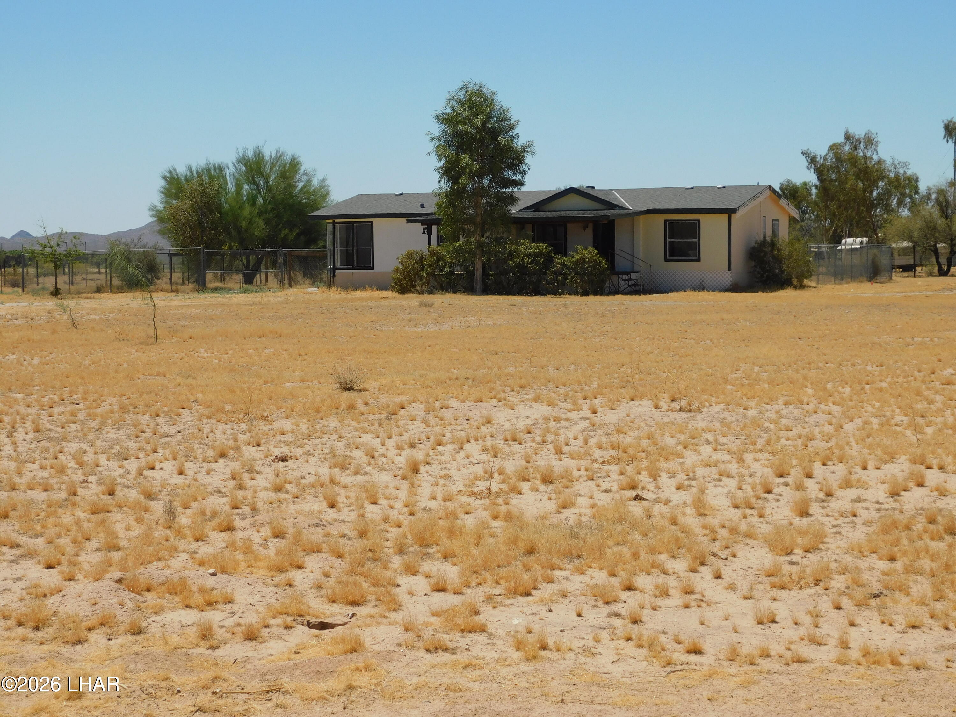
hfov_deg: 29.4
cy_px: 358
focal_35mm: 66
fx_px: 1823
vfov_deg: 22.3
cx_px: 478
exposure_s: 1/400
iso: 125
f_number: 8.4
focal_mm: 11.7
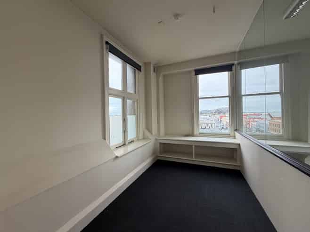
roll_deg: +1.3
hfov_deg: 102.1
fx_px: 125
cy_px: 116
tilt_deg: -1.6
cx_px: 155
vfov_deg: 85.6
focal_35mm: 14
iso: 100
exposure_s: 1/121
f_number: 2.2
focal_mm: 2.22
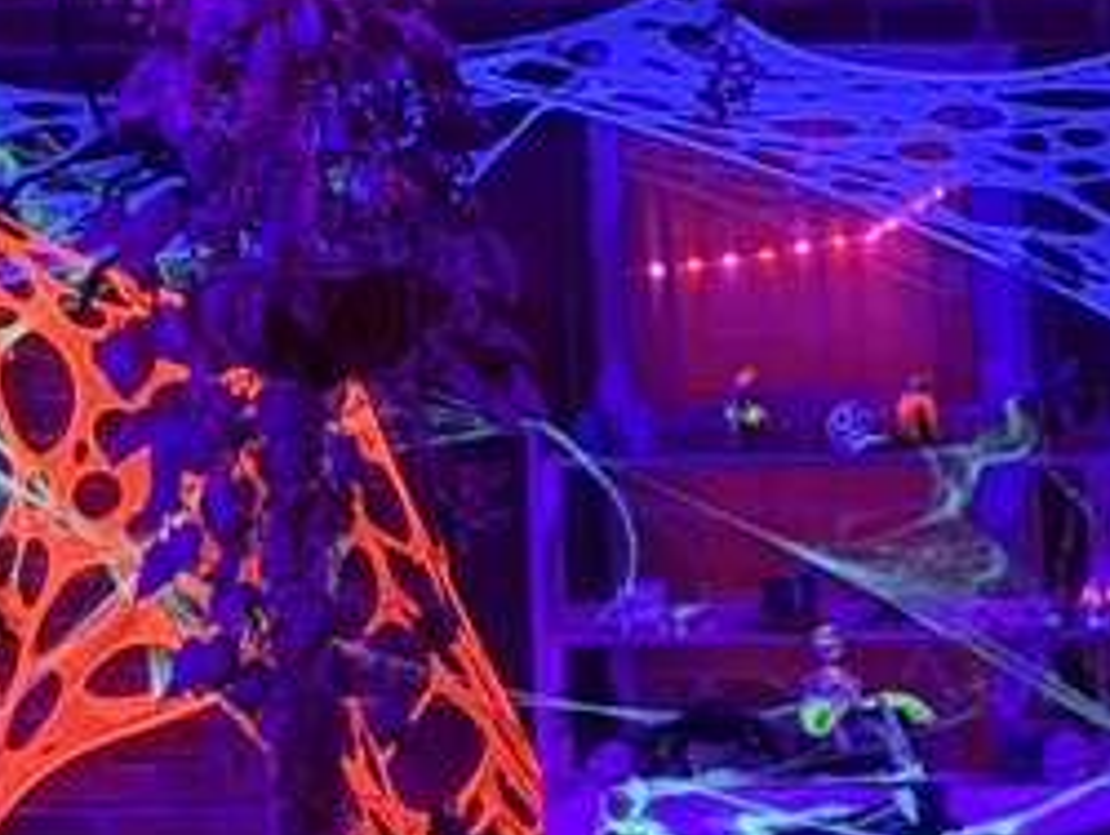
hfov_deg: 12.5
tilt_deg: +12.2
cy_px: 91
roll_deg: +0.4
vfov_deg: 9.5
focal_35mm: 156
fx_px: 5007
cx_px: 40
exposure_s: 1/14
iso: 2000
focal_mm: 5.96
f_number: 1.6
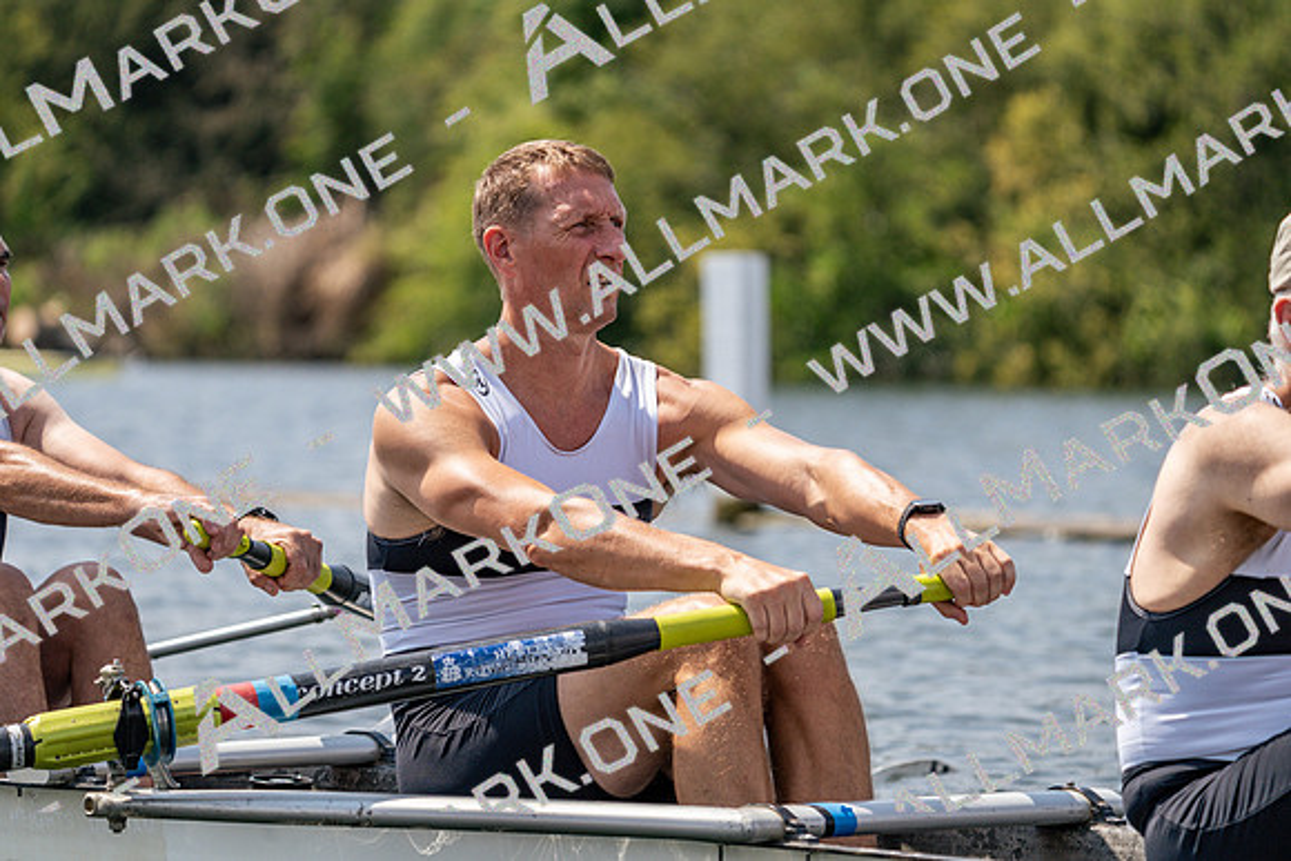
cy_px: 430
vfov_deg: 5.6
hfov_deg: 8.4
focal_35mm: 245
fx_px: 8788
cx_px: 646
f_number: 5.6
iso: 200
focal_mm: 245
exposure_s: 1/1600
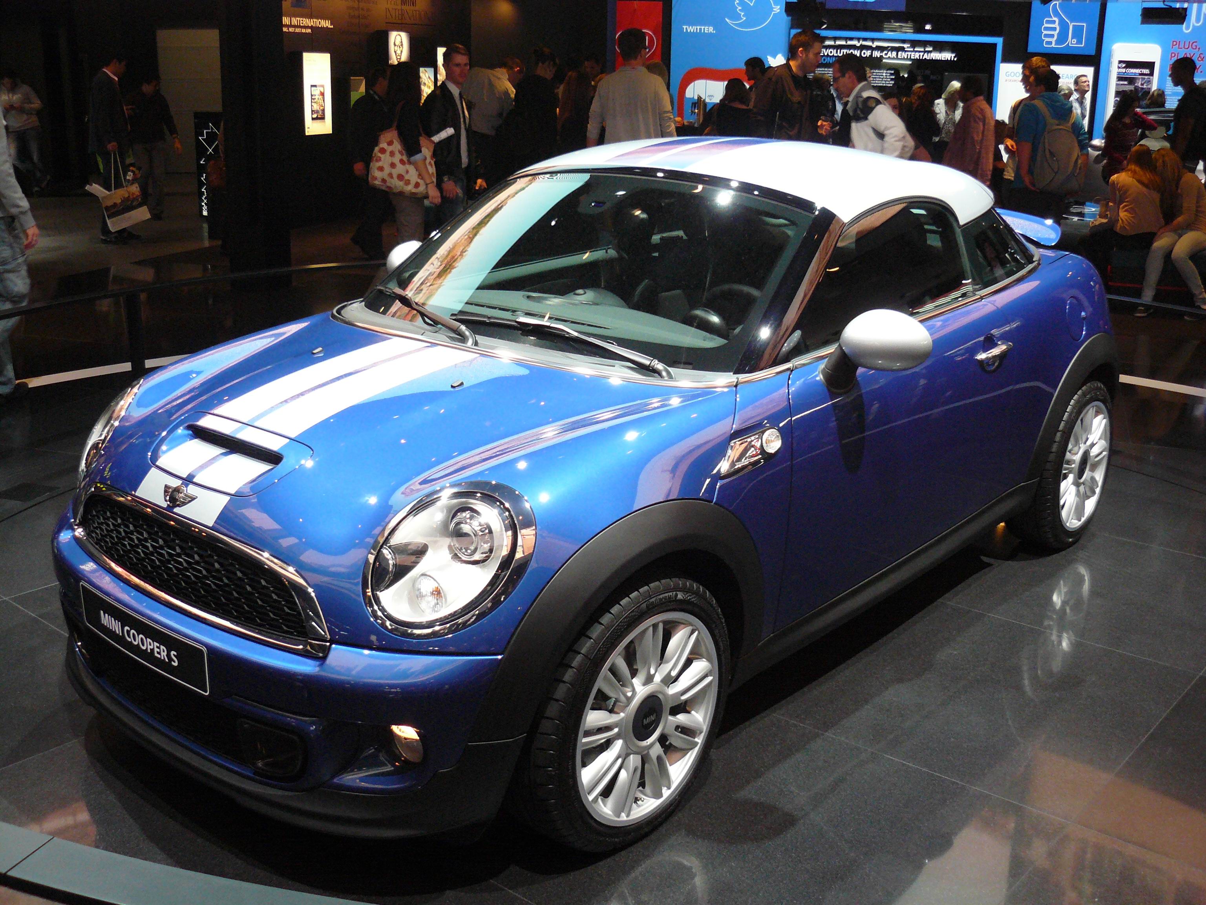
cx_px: 603
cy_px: 452
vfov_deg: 39.7
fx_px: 1254
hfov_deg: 51.4
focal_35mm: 36
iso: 320
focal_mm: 6
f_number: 2.8
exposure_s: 1/60
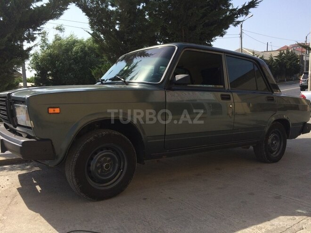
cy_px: 116
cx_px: 156
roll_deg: +1.6
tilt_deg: -6.3
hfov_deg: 61.7
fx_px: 261
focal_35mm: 29
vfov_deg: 48.2
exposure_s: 1/2160
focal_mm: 4.15
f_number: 2.2
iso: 32
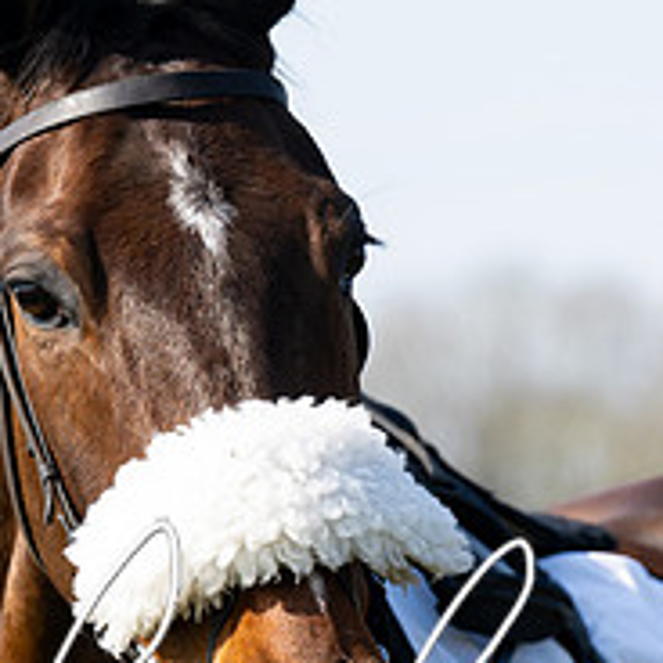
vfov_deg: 3.8
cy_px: 471
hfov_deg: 3.8
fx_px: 10033
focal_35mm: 463
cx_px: 483
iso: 200
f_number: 5
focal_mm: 145
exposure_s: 1/800
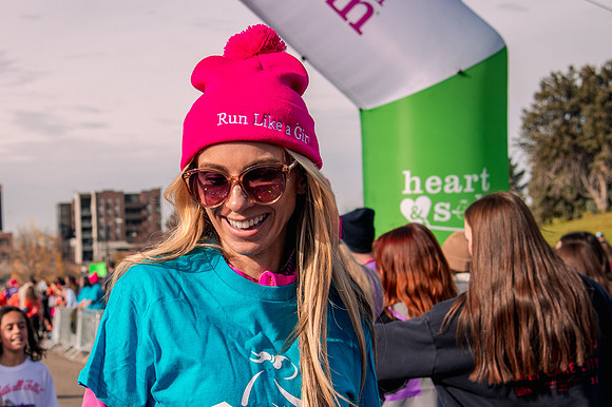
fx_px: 1560
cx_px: 153
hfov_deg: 22.0
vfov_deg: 14.9
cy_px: 239
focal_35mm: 92
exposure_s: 1/1000
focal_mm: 44
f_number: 5.6
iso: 200
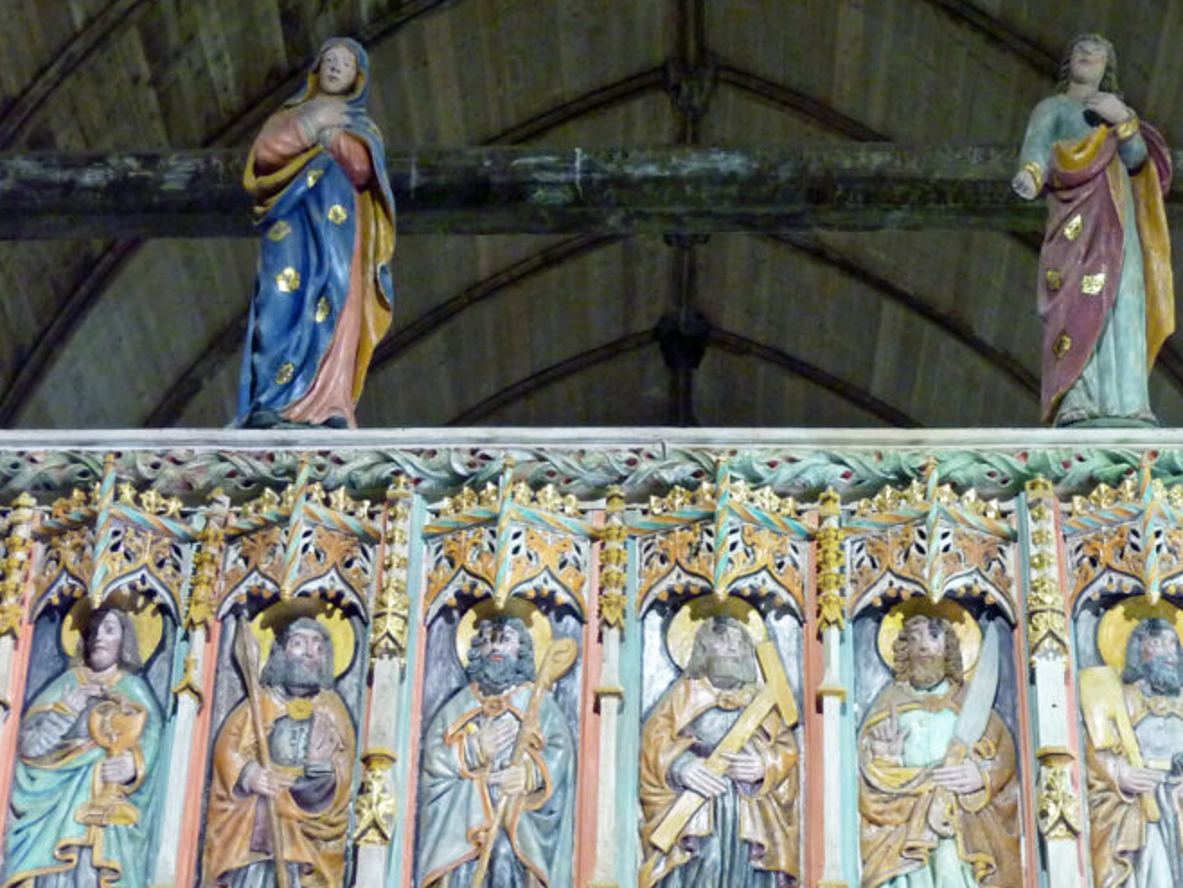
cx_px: 707
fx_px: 2393
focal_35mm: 70
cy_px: 606
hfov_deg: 27.7
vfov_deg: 20.9
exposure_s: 1/30
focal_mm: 7.3
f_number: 3.7
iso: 320
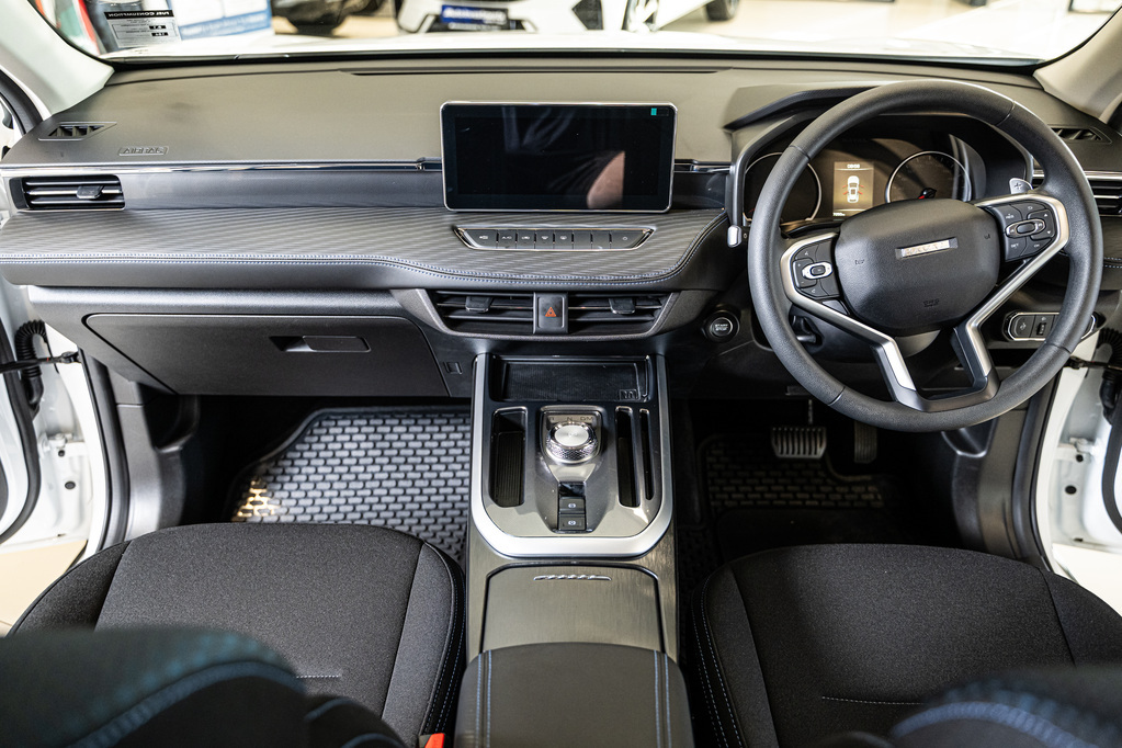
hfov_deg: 62.8
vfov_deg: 44.3
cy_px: 374
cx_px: 561
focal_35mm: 30
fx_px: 919
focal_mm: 29.5
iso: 1600
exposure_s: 1/125
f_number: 3.2
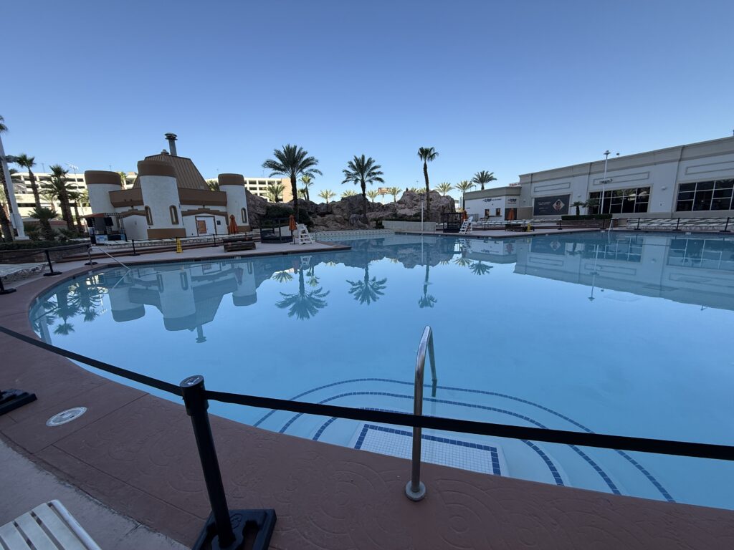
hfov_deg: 102.1
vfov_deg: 85.7
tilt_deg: -11.0
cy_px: 275
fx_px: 297
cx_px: 367
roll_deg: +1.5
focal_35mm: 14
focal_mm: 2.22
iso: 50
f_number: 2.2
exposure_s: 1/955
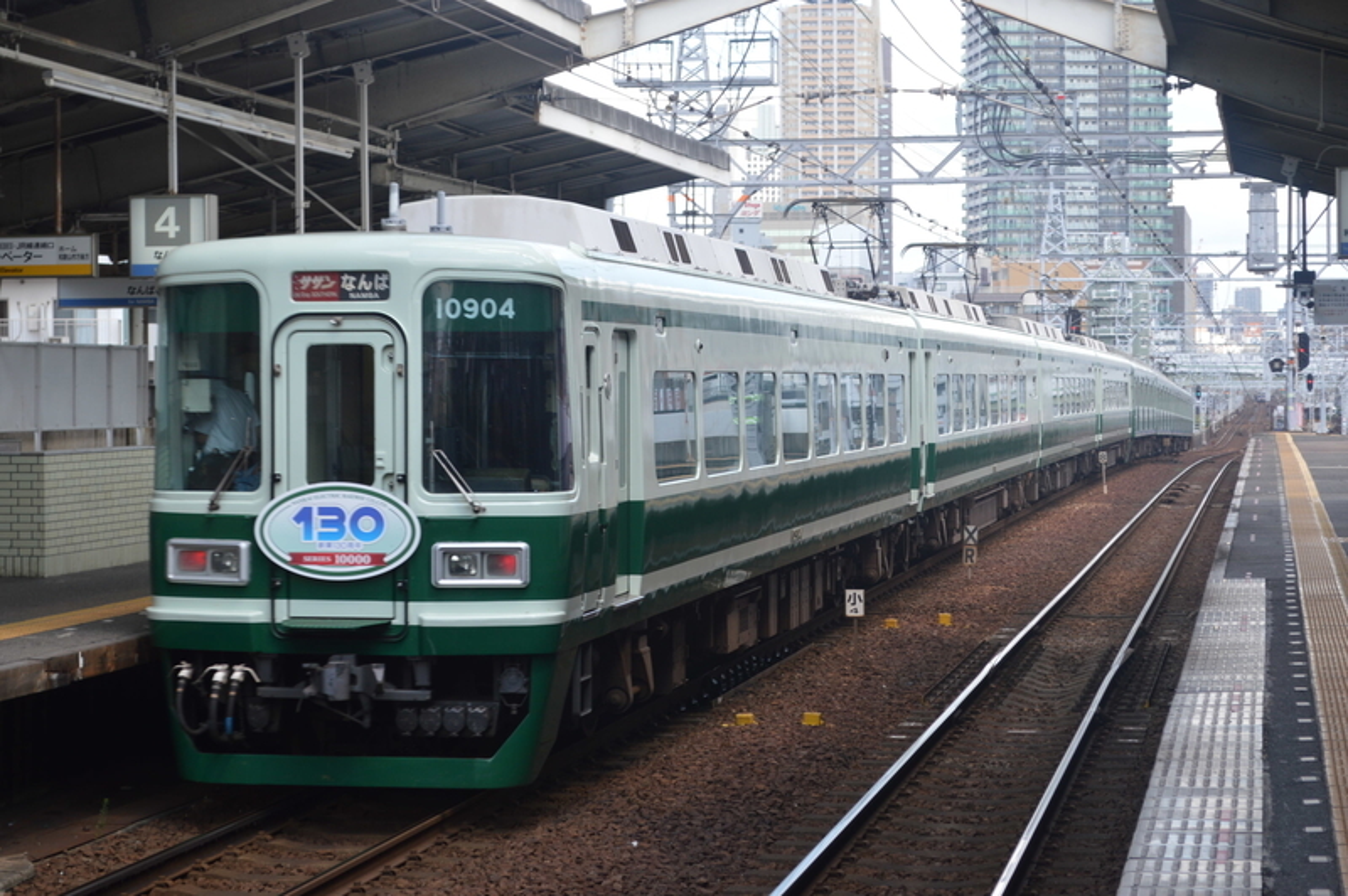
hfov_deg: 24.6
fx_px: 3087
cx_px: 674
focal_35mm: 82
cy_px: 448
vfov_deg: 16.5
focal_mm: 55
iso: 160
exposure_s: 1/125
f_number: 5.6
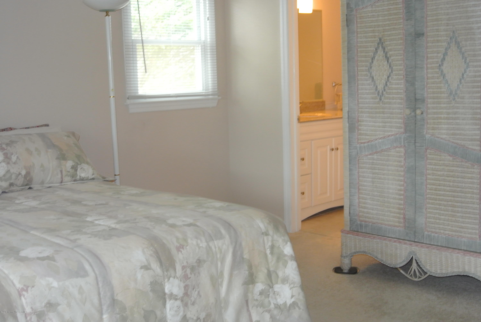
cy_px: 161
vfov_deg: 28.7
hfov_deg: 41.9
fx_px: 629
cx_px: 240
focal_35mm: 47
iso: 800
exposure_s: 1/60
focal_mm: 17.7
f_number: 4.5
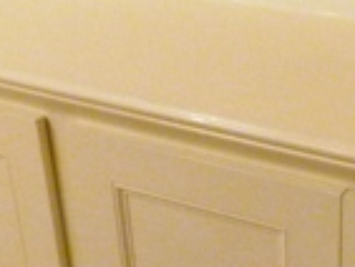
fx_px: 872
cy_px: 214
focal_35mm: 85
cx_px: 267
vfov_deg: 17.3
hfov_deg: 22.8
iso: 400
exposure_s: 1/8
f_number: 2.8
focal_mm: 4.5
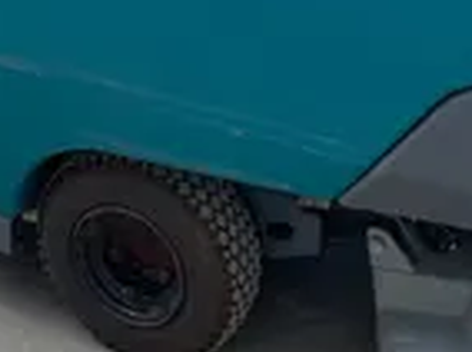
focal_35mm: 101
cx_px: 219
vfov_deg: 13.9
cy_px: -128
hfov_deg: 19.5
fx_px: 1375
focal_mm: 4.2
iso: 50
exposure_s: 1/1473
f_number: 1.6
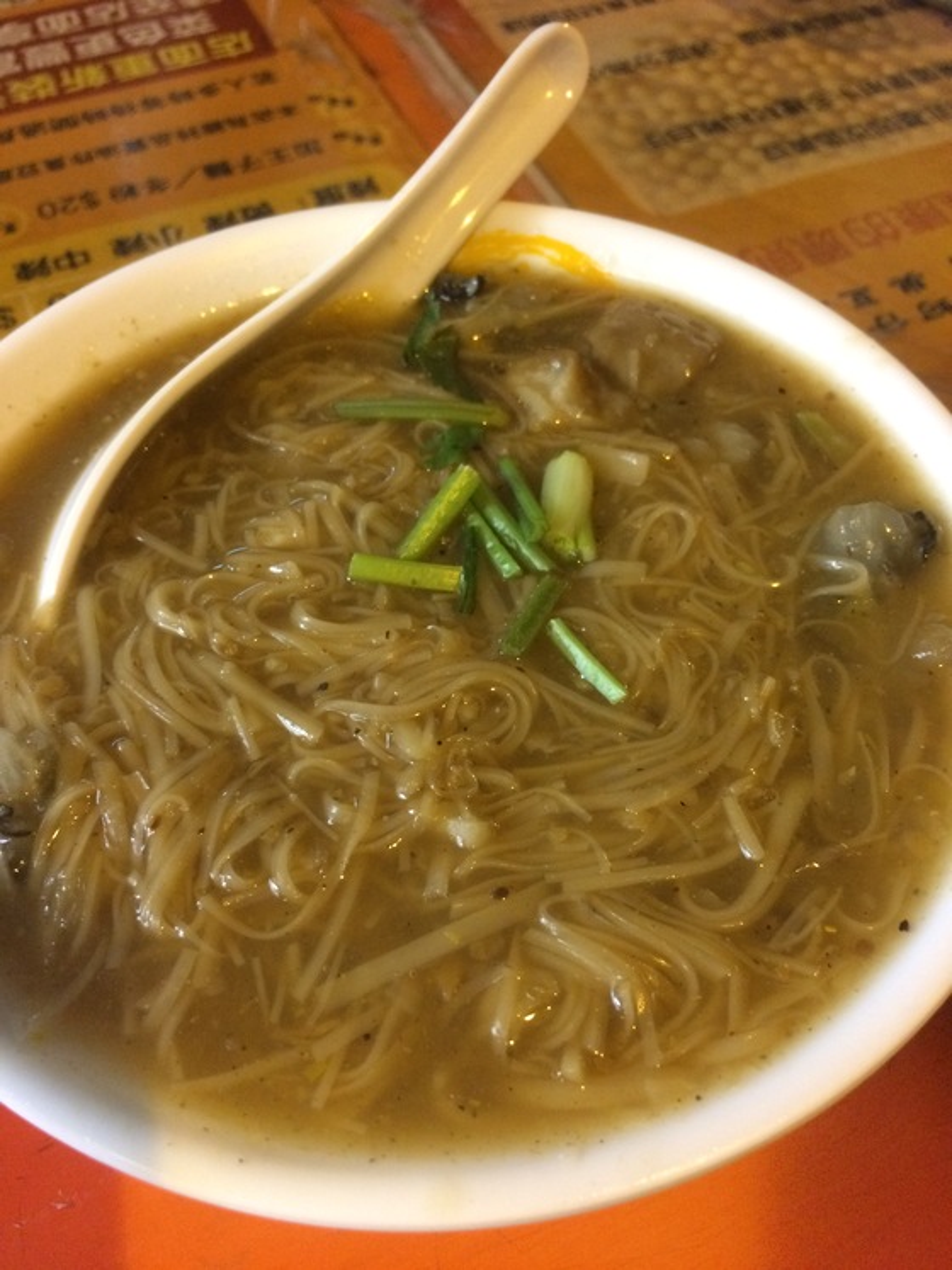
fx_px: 1064
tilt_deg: -54.9
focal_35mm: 29
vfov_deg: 61.7
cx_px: 476
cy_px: 635
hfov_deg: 48.2
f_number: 2.2
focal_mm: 4.15
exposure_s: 1/15
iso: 320
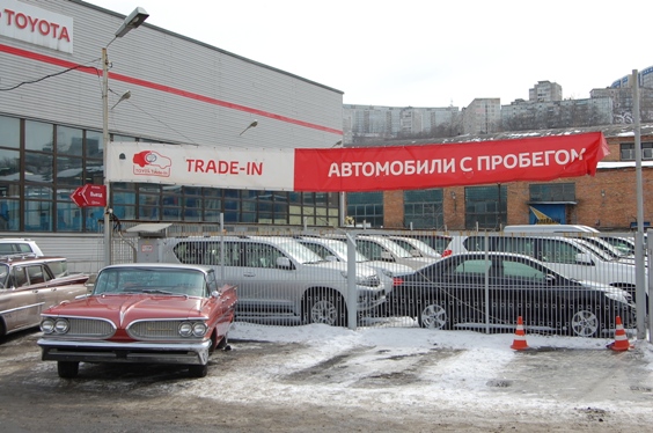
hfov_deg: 43.7
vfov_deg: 29.8
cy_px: 216
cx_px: 326
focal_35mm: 45
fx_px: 815
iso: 200
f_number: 9
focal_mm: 30
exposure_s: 1/320
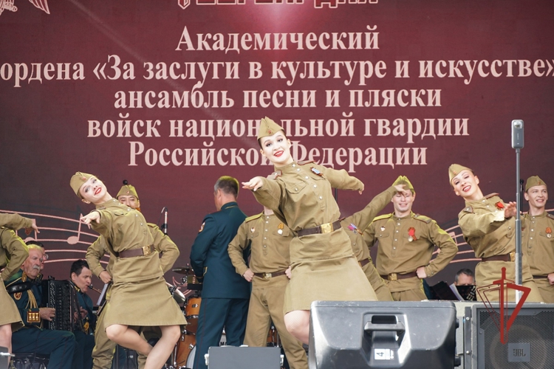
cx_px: 277
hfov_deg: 17.1
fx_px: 1847
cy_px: 184
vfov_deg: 11.4
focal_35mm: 120
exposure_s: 1/160
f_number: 5.6
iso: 320
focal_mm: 80
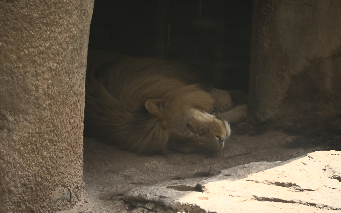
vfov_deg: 3.4
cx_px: 170
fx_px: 3559
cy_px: 107
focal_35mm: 383
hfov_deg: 5.5
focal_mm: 250
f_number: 6.3
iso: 500
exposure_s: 1/400
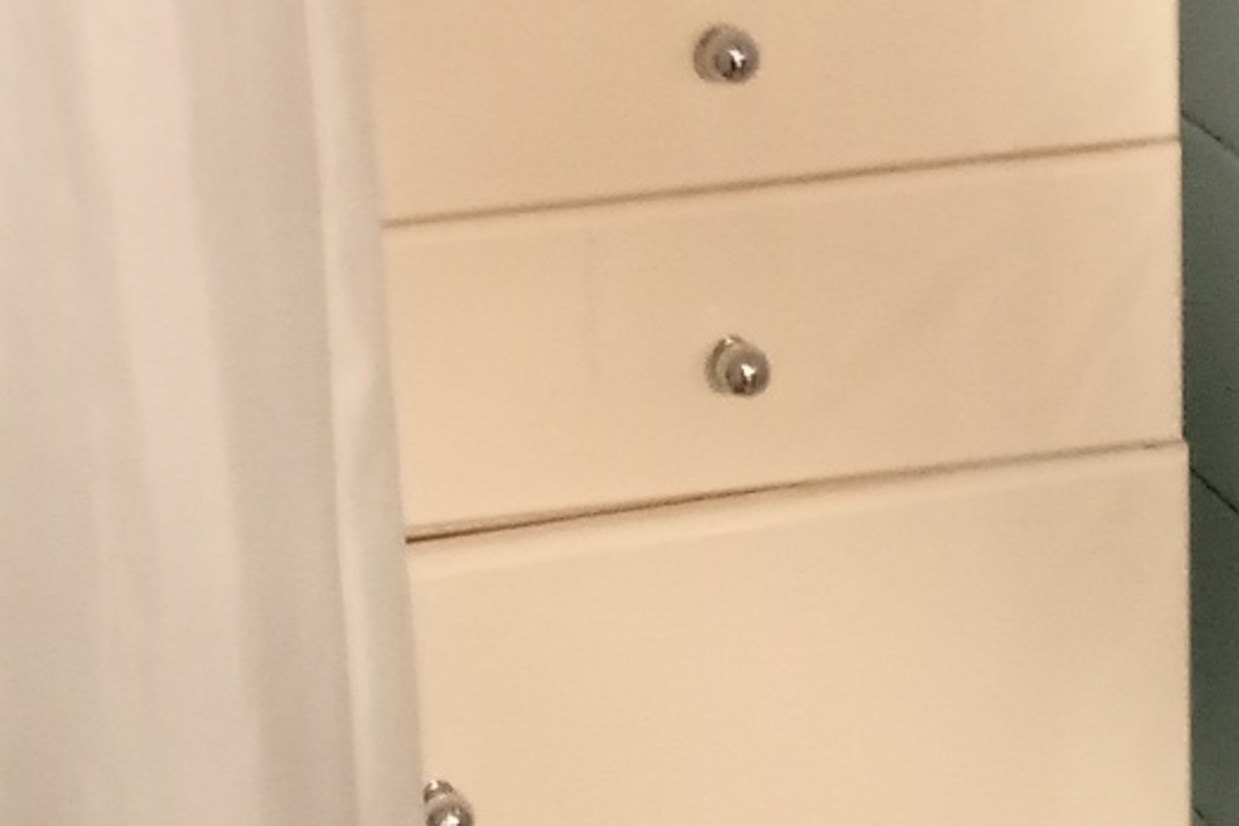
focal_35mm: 108
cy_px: -553
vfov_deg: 11.9
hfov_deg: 18.5
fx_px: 3716
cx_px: 14
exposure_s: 1/33.3
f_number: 2.2
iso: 906
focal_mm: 3.46
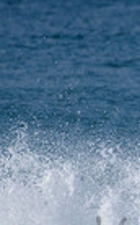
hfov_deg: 0.6
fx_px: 13532
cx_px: 264
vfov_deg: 1.0
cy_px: 227
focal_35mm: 2212
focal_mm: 500
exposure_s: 1/2000
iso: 200
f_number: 5.6
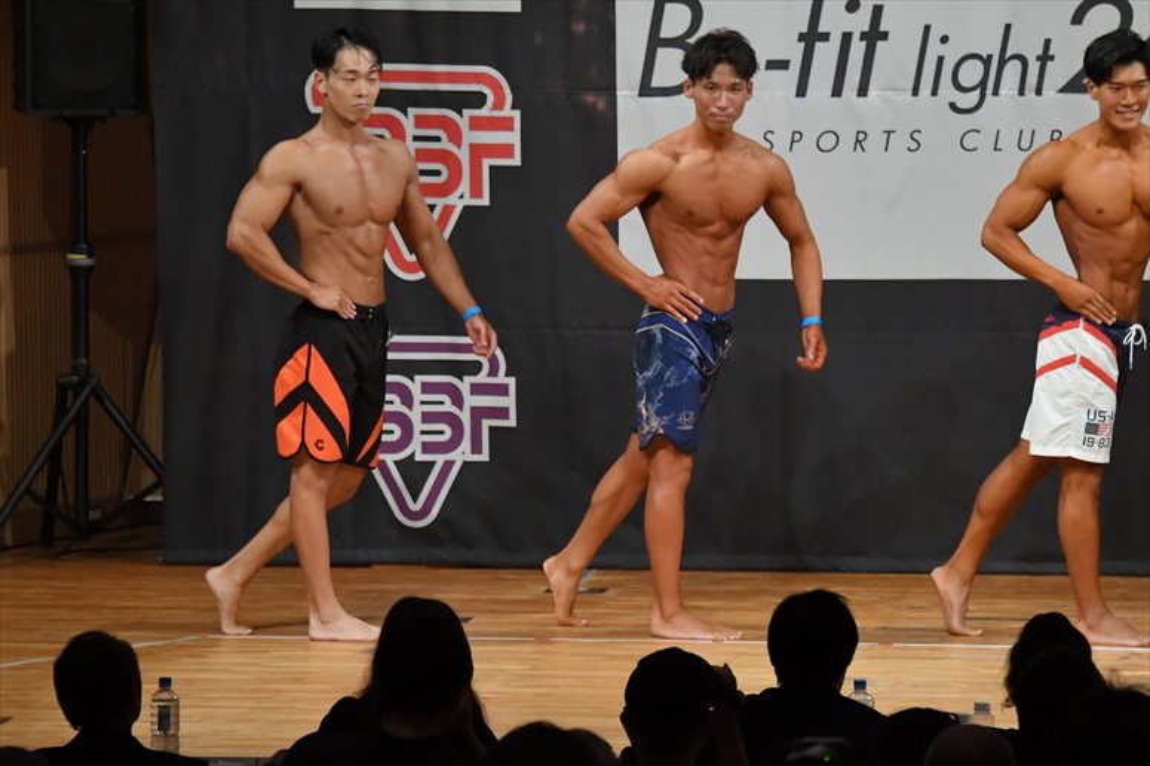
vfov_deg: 5.4
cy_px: 383
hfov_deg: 8.1
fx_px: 8142
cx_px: 575
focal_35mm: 255
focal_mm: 170
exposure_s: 1/400
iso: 6400
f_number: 5.6
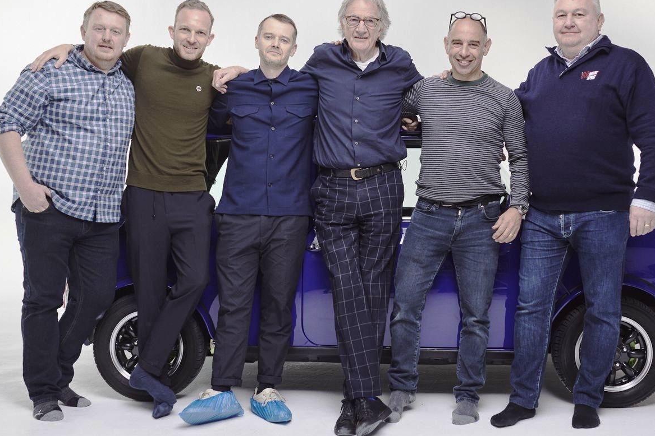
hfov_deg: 41.1
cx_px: 353
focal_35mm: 48
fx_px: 873
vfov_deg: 28.1
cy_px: 208
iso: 160
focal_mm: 35
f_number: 2.5
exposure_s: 1/250
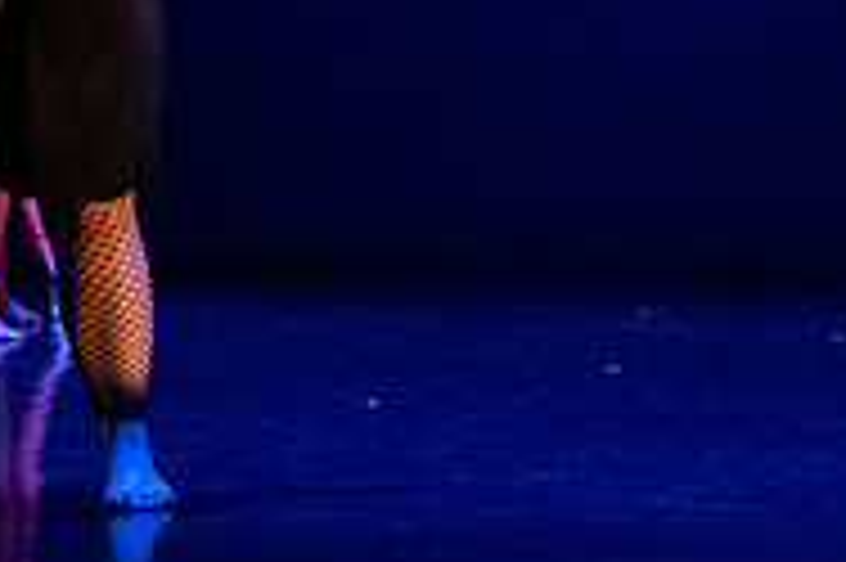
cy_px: -115
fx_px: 4531
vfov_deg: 7.0
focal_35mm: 193
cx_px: -373
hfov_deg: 10.4
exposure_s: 1/250
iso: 4000
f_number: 2.8
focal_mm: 47
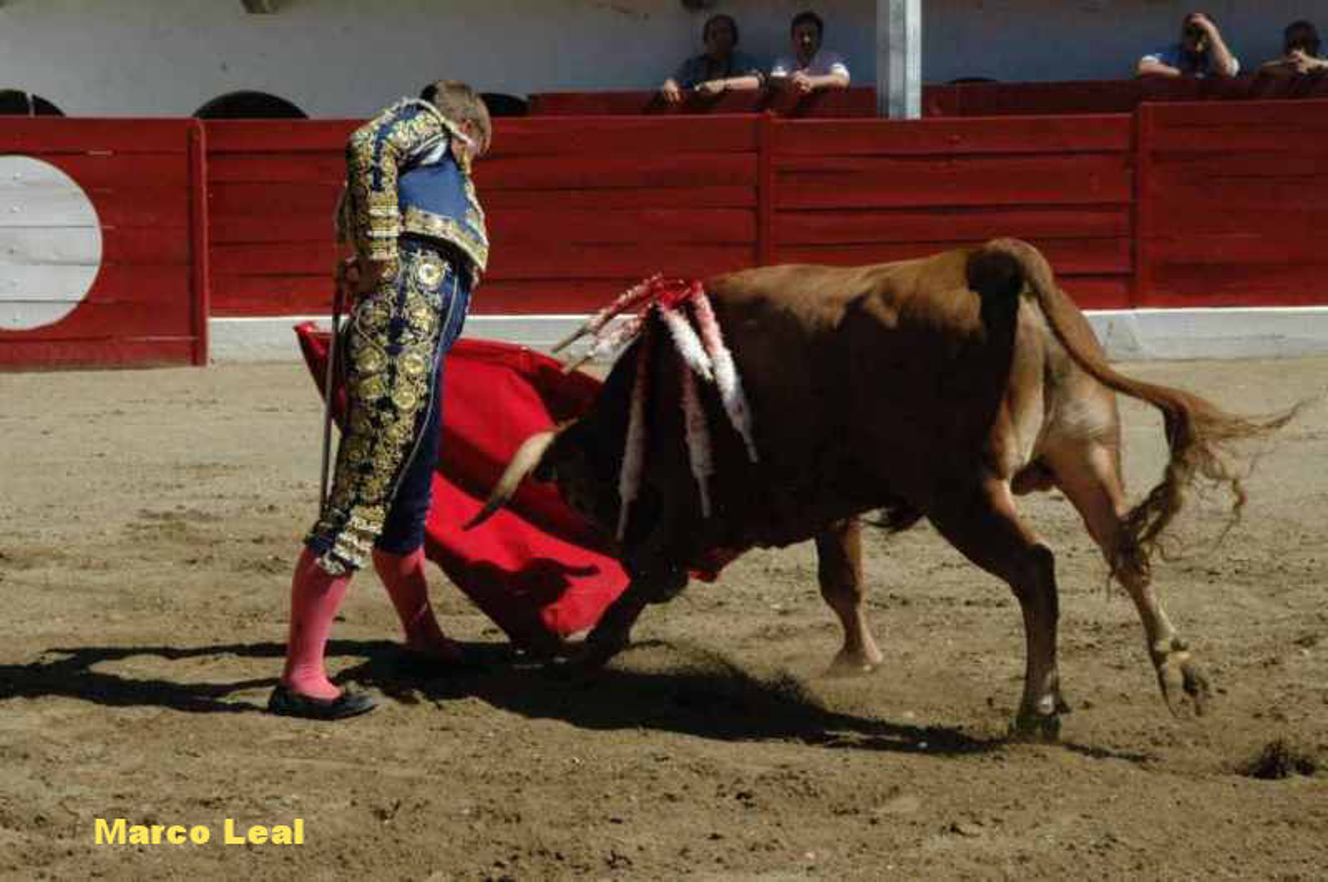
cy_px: 441
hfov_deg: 15.9
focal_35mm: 129
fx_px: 4752
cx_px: 664
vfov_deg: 10.6
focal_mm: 86
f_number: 11
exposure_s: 1/800
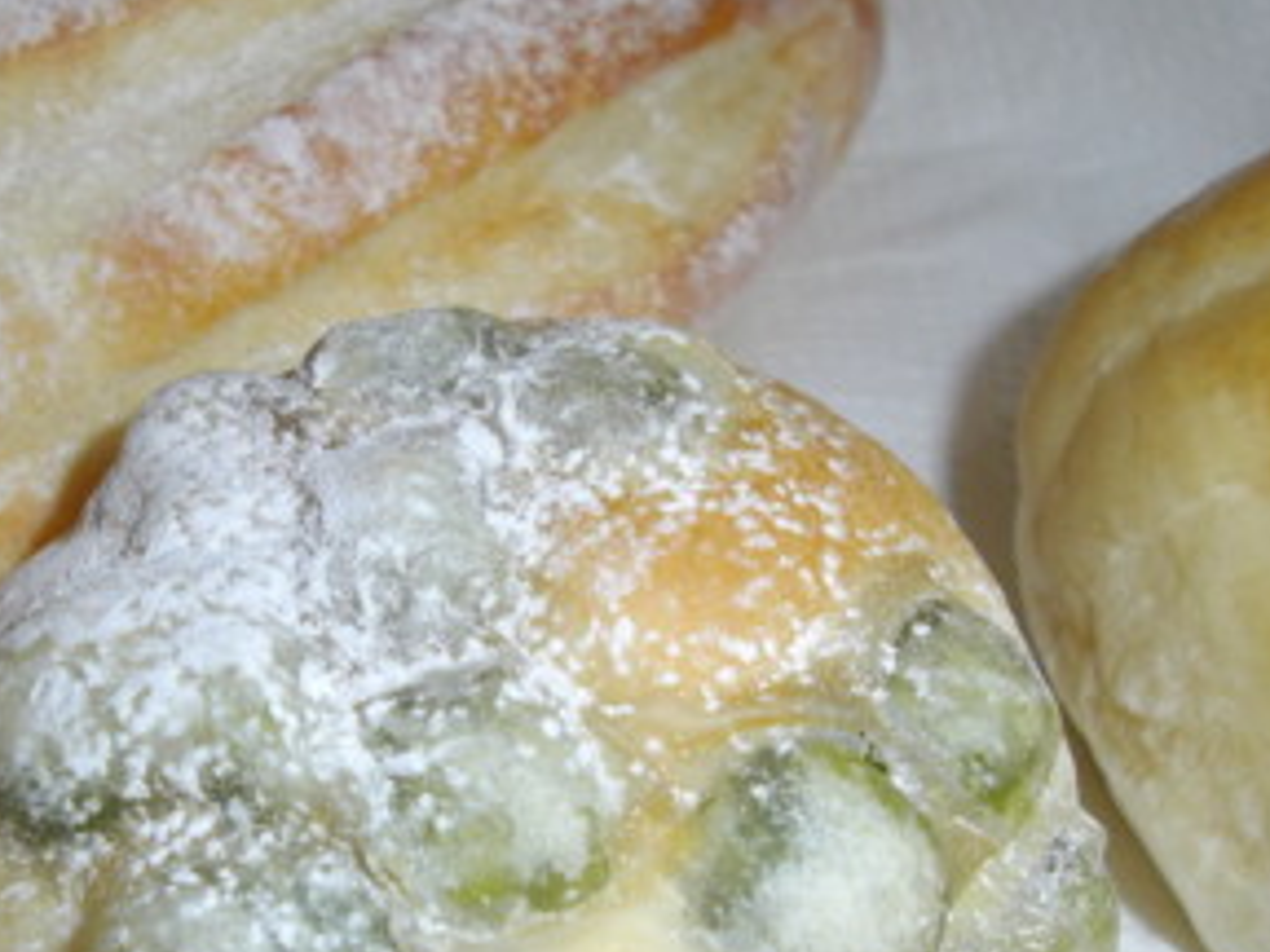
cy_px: 736
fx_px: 1834
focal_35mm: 50
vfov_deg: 28.6
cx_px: 428
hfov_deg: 37.8
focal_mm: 5.8
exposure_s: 1/50
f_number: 3.5
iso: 100
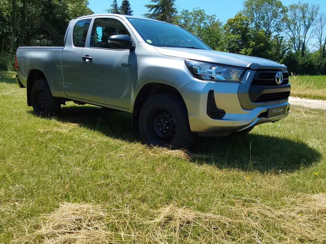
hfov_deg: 58.3
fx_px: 292
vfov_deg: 45.4
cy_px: 132
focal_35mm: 31
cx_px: 157
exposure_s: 1/1508
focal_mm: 2.91
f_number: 1.9
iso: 50
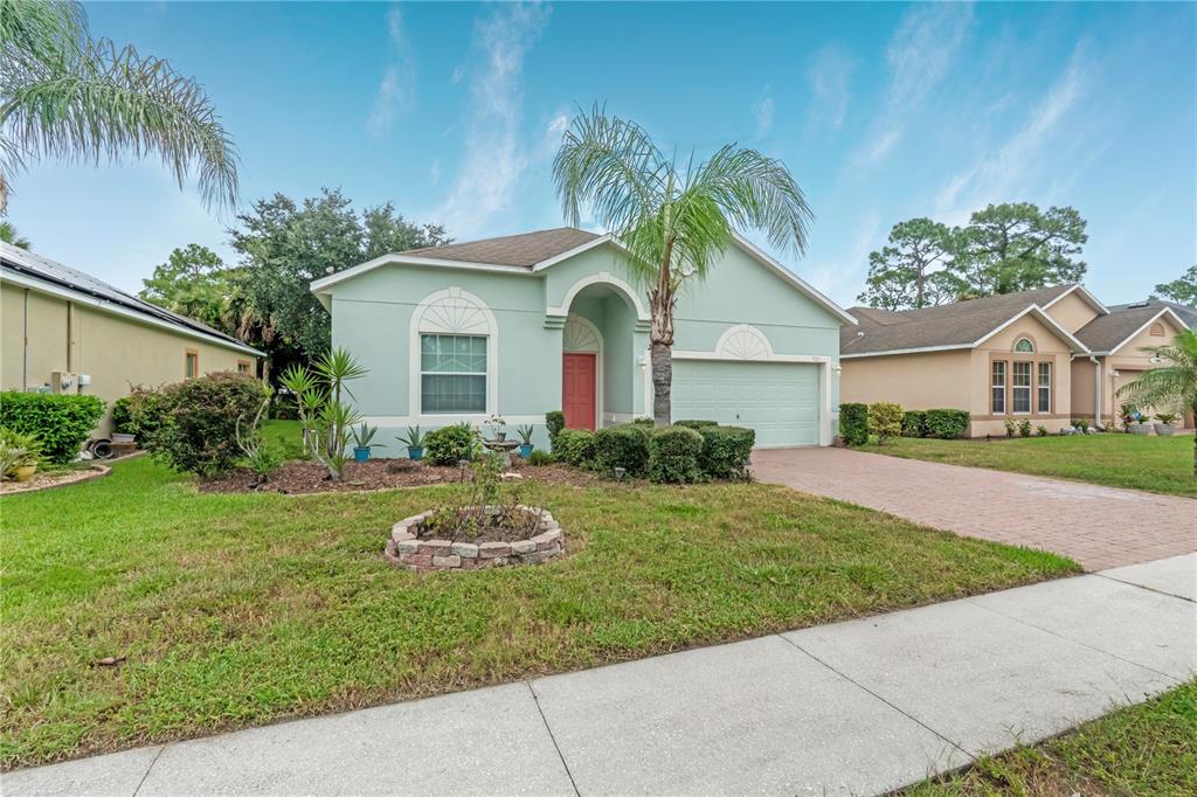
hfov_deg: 95.0
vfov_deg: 72.0
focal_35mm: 16
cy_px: 398
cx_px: 598
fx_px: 548
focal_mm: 11
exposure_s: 1/4000
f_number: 9
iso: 320
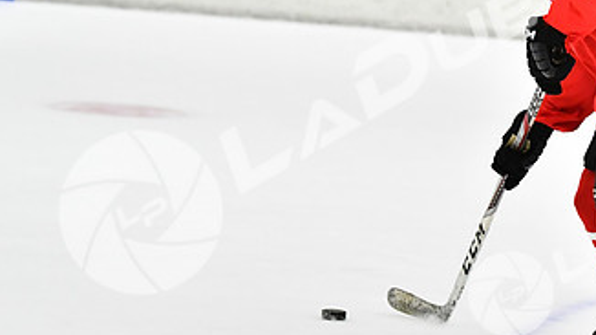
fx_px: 4423
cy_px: 25
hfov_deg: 7.7
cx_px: 464
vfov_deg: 4.3
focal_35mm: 280
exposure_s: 1/1250
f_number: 2.8
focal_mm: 100
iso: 5000
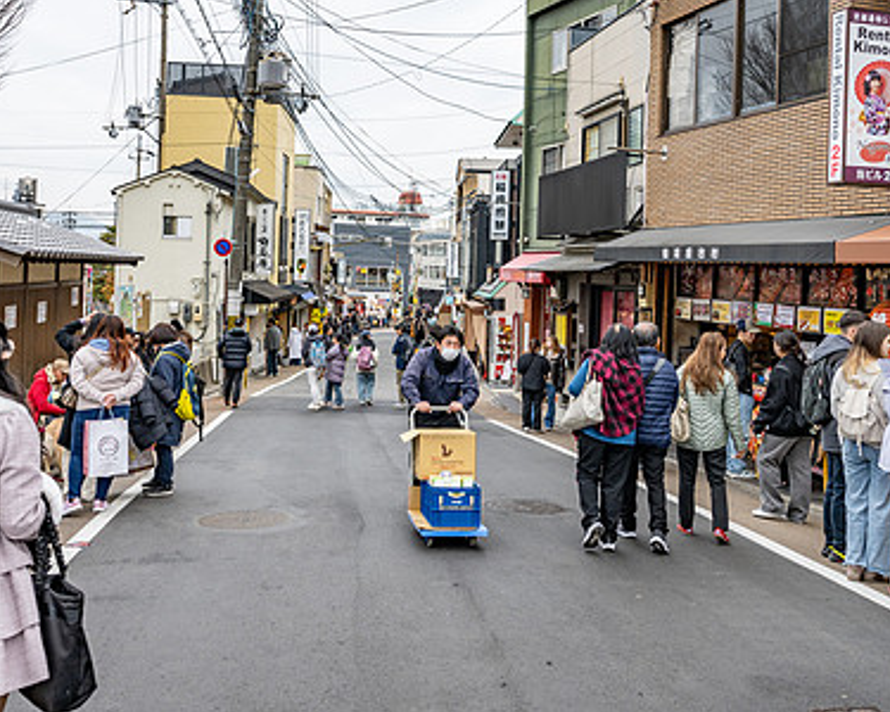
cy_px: 255
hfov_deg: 49.0
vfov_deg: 39.8
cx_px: 394
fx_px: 975
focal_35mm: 37
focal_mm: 25.5
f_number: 4
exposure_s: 1/400
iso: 110
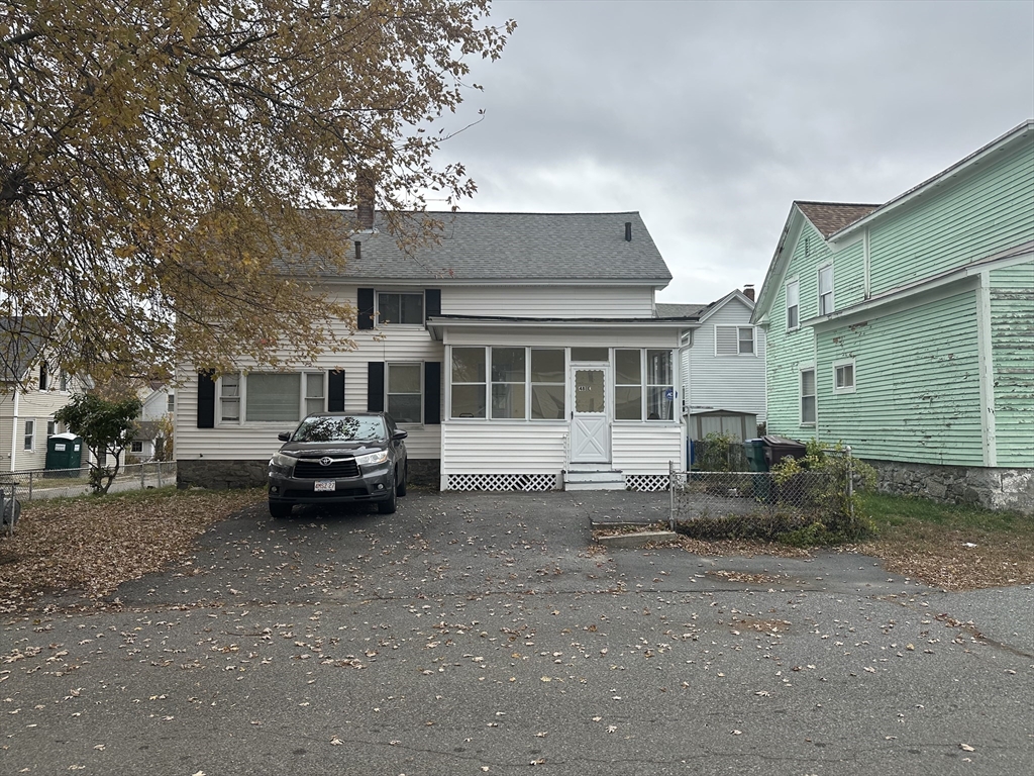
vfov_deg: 56.8
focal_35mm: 24
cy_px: 388
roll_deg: +0.6
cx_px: 517
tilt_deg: +3.0
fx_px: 717
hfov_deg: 71.6
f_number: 1.78
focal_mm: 6.86
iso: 80
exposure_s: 1/587
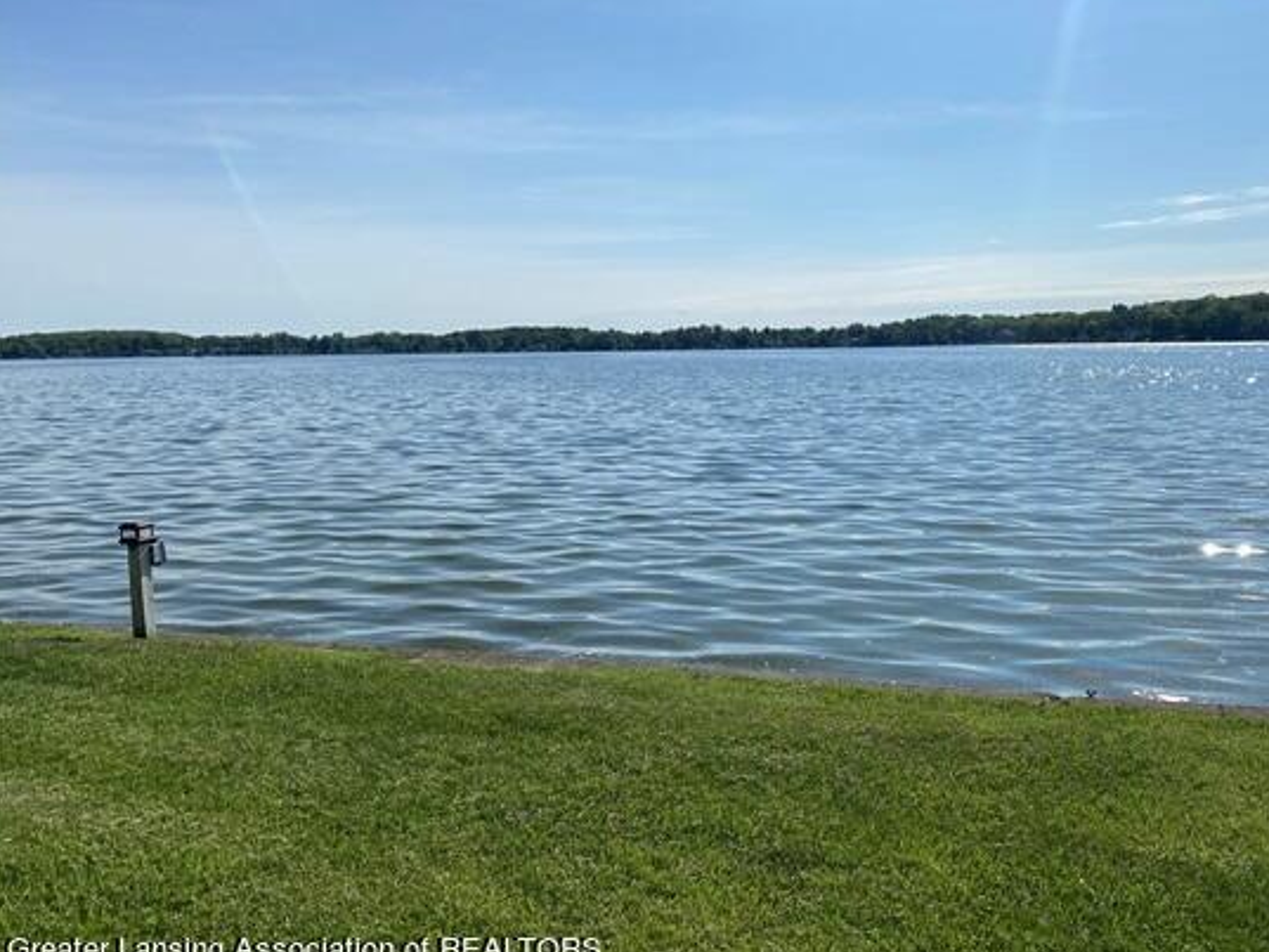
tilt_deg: -4.8
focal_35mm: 31
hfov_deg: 58.3
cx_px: 673
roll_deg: +0.9
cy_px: 432
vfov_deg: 45.4
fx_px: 1137
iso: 32
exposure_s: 1/7692
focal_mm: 4.25
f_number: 1.8
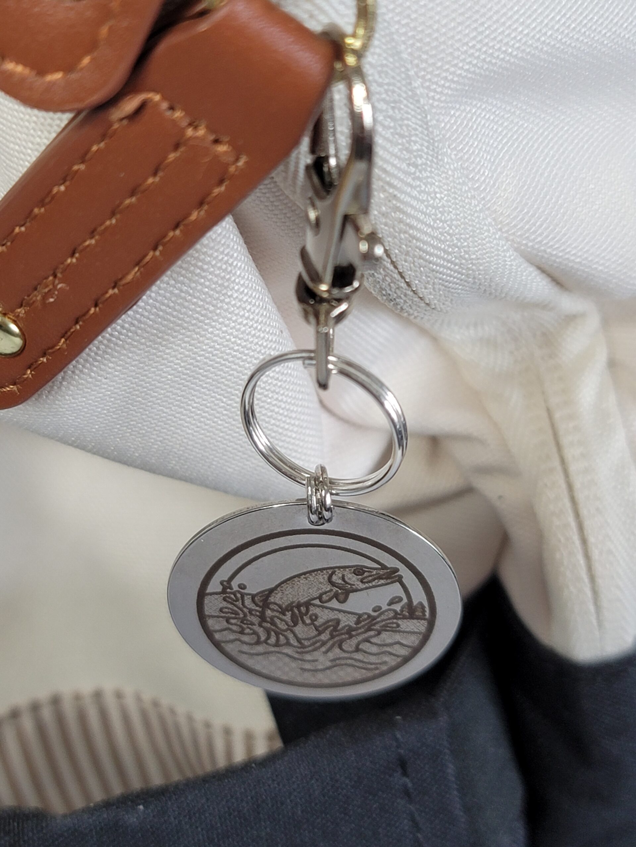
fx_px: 612
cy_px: 424
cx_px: 318
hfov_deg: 54.9
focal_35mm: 25
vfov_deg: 69.4
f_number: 1.8
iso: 160
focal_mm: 7
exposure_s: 1/120
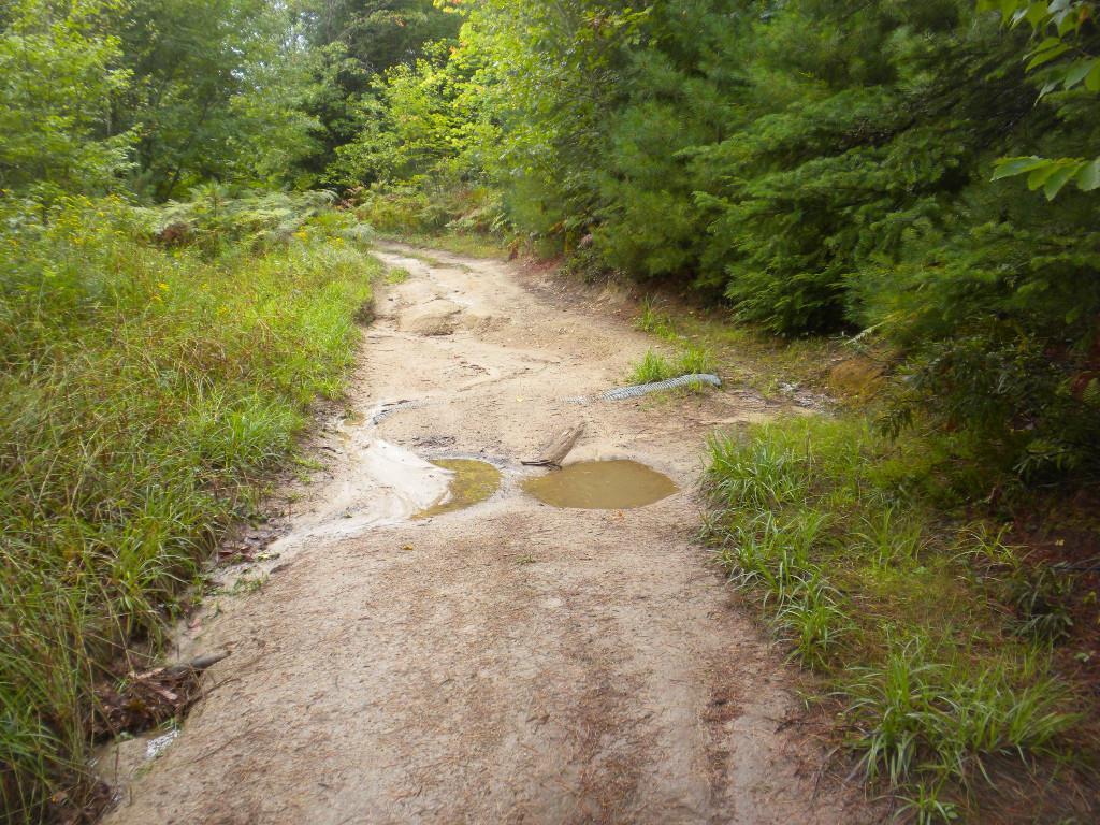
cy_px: 412
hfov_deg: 50.1
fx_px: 1176
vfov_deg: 38.7
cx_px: 550
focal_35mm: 37
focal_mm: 6.6
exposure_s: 1/65.1
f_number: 3.5
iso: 64
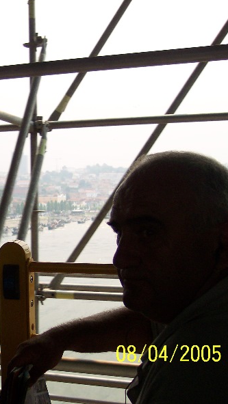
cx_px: -25
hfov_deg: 20.4
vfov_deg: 37.2
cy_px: 200
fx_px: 601
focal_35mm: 56
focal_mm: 8
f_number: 2.8
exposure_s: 1/500
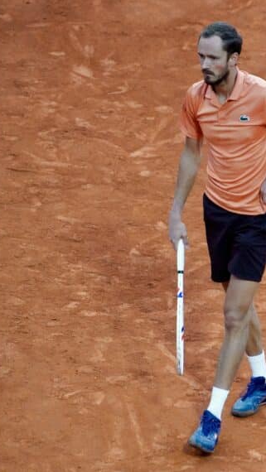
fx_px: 3583
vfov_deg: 7.5
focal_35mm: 286
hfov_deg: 4.2
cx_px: 278
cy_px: 236
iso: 10000
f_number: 6.3
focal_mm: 181
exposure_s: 1/2000
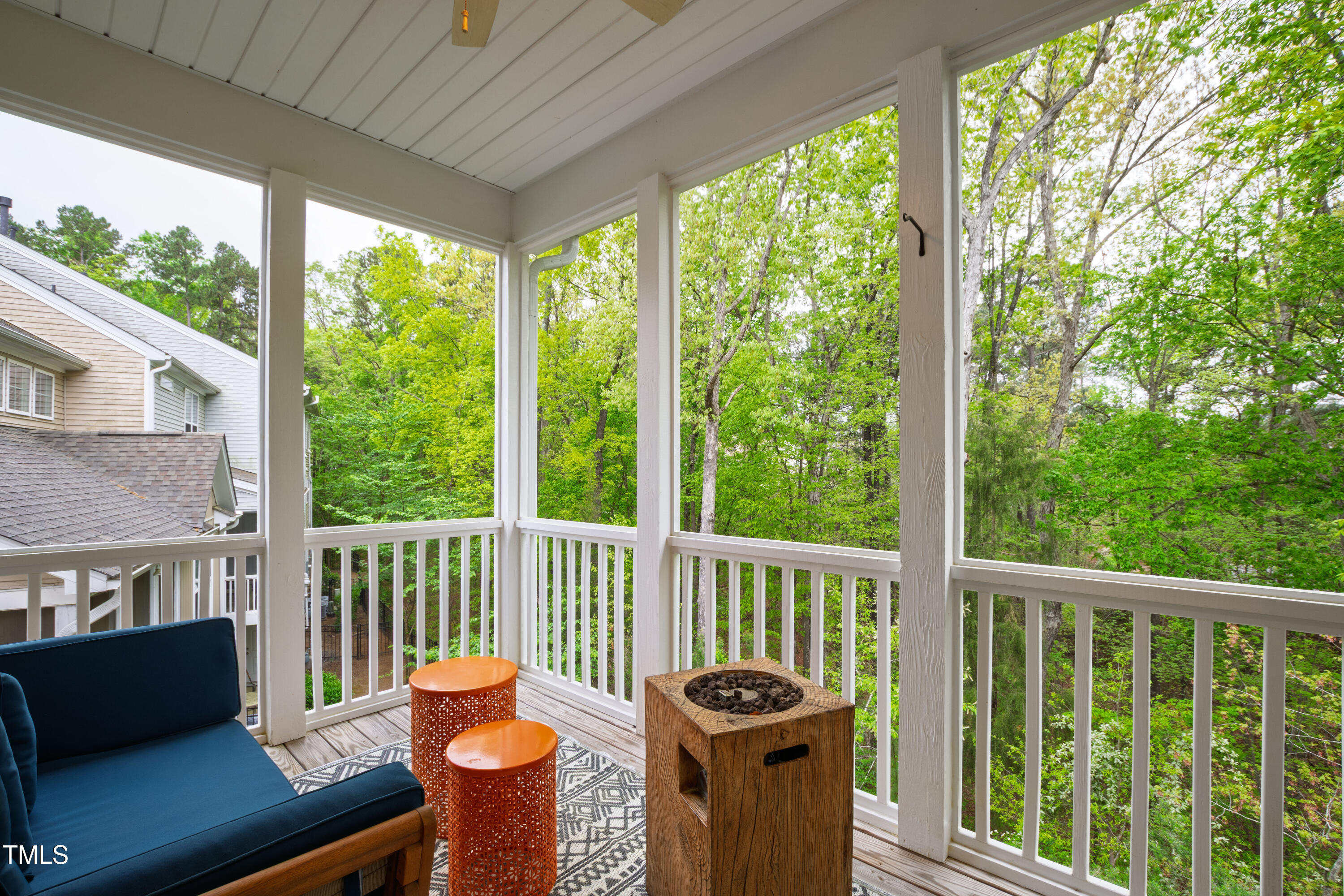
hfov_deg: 100.4
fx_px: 560
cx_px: 672
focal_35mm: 15
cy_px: 448
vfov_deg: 77.3
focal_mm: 10
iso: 100
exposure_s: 1/6
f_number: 8
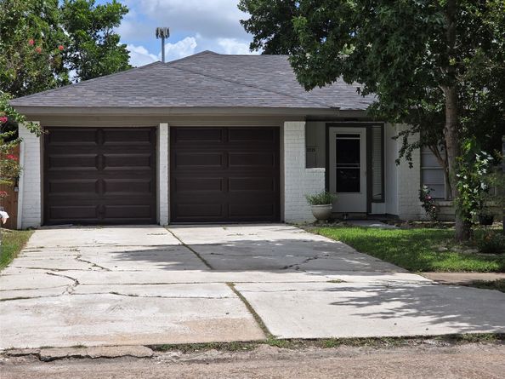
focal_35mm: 69
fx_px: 1006
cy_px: 190
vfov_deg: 21.3
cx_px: 252
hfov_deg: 28.2
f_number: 2.4
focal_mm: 7.9
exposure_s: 1/2820
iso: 50
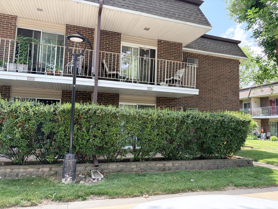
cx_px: 139
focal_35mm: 26
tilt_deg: +5.4
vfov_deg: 53.1
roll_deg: -2.2
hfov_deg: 67.3
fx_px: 209
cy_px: 104
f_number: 1.6
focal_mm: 5.96
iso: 64
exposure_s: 1/607
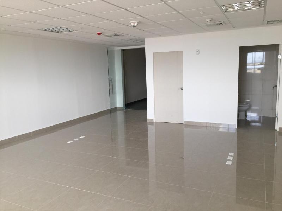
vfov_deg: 48.2
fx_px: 236
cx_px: 141
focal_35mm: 29
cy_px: 106
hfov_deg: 61.7
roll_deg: +0.9
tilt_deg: -7.8
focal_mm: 4.15
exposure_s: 1/30
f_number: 2.2
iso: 32
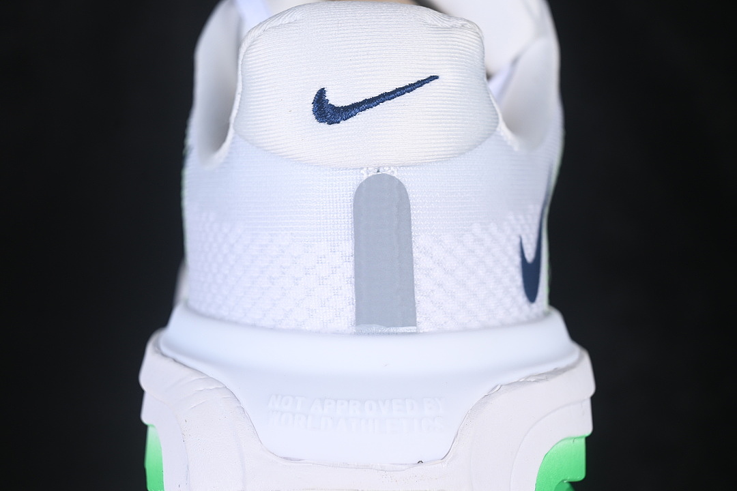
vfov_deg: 18.2
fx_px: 1535
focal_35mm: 75
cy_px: 246
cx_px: 368
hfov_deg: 27.0
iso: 160
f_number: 7.1
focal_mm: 50
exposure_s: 1/80
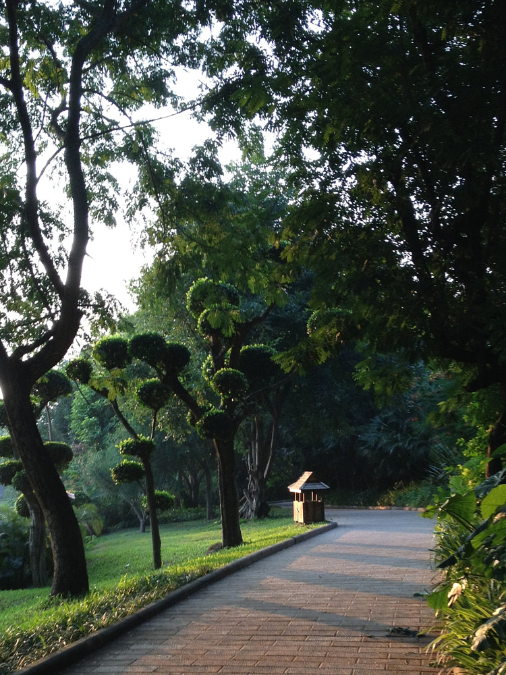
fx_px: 1091
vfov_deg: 33.9
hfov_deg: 26.1
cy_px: 468
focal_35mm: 56
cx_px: 230
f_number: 2.4
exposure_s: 1/120
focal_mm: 4.28
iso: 80
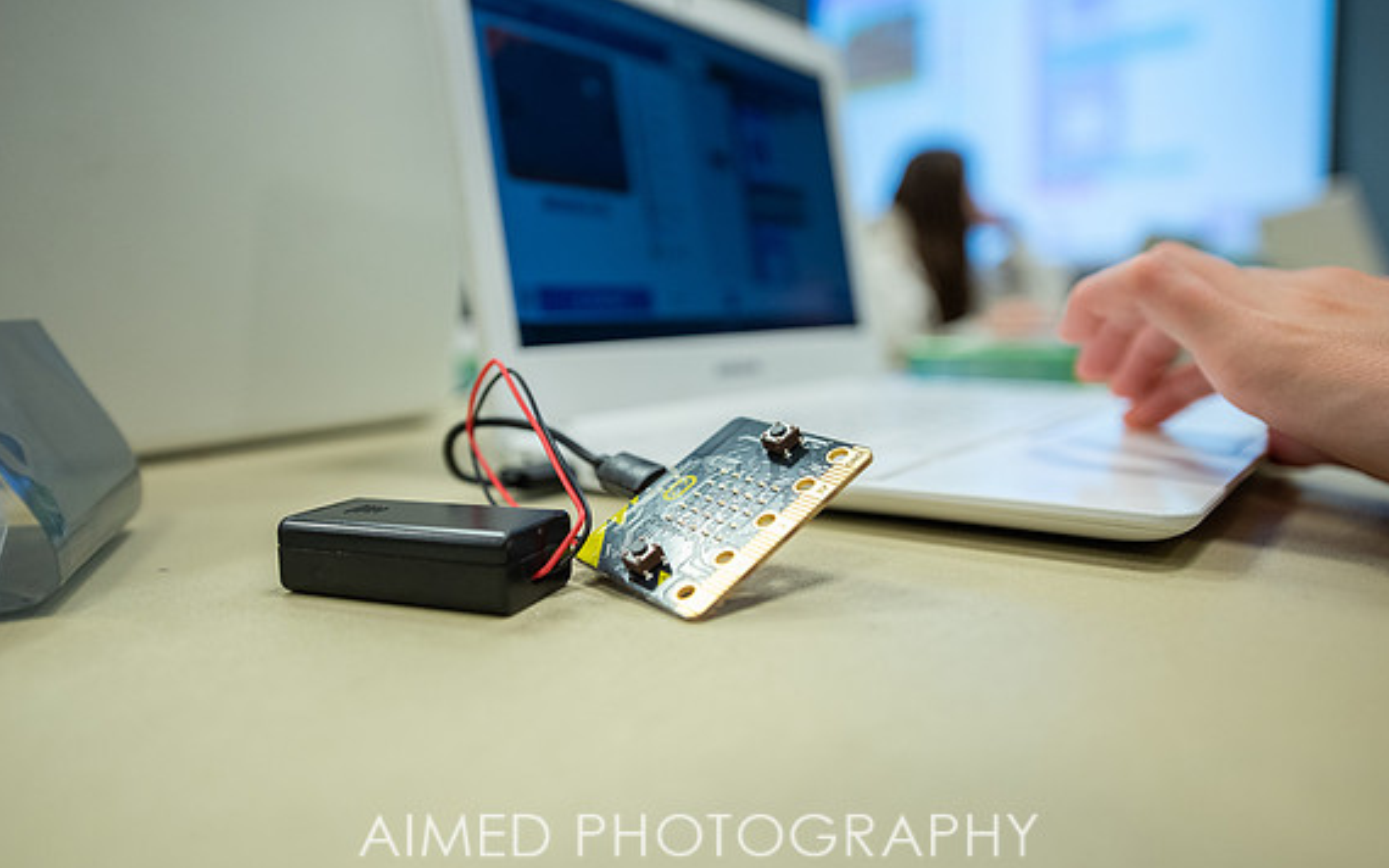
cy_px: 410
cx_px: 684
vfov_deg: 47.6
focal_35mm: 26
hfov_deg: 70.4
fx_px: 984
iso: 1250
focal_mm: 24
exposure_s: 1/250
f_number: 2.8
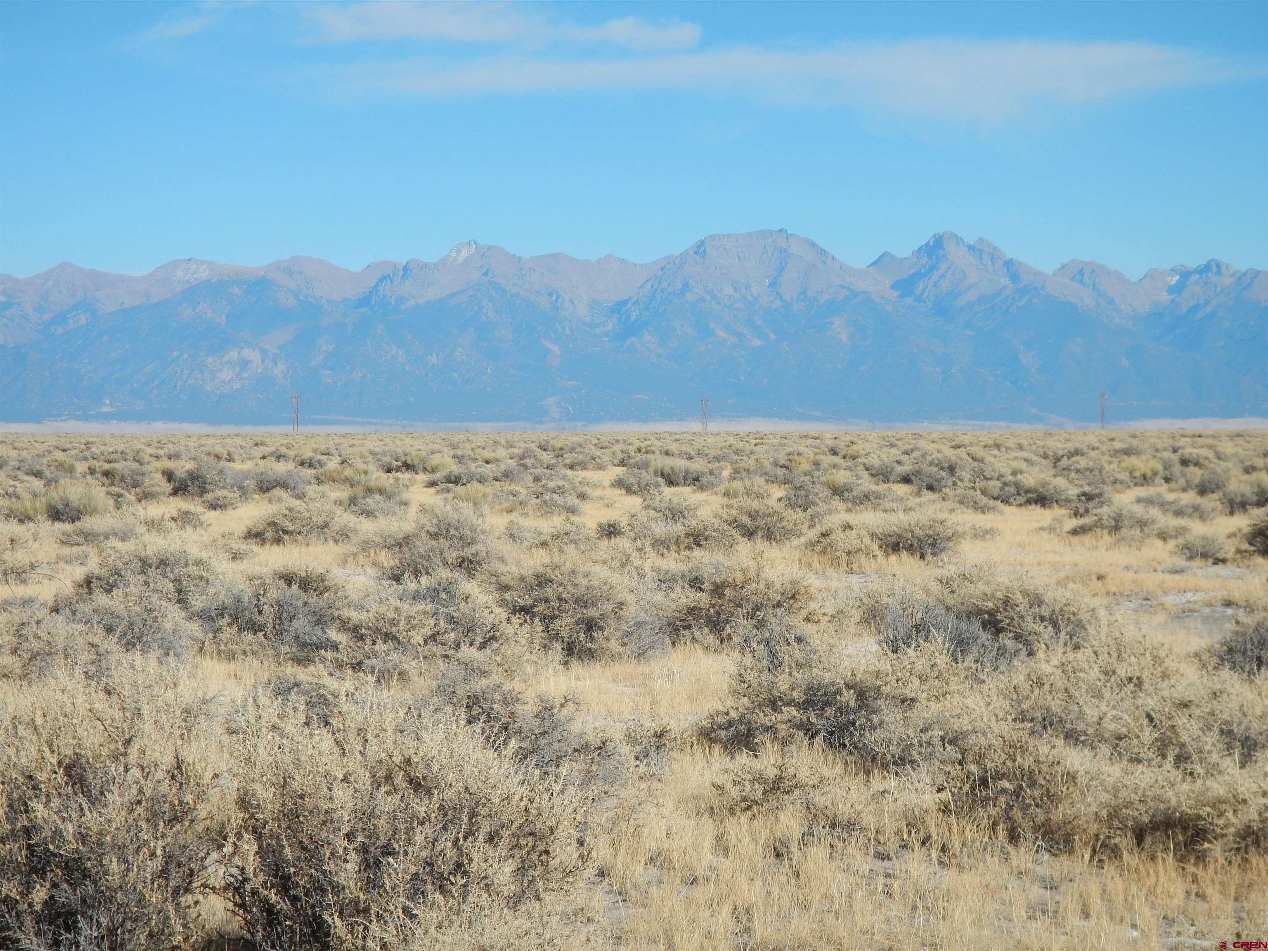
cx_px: 634
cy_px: 476
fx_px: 3993
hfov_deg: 18.0
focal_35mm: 109
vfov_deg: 13.6
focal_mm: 19.6
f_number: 4.6
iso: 125
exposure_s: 1/1000
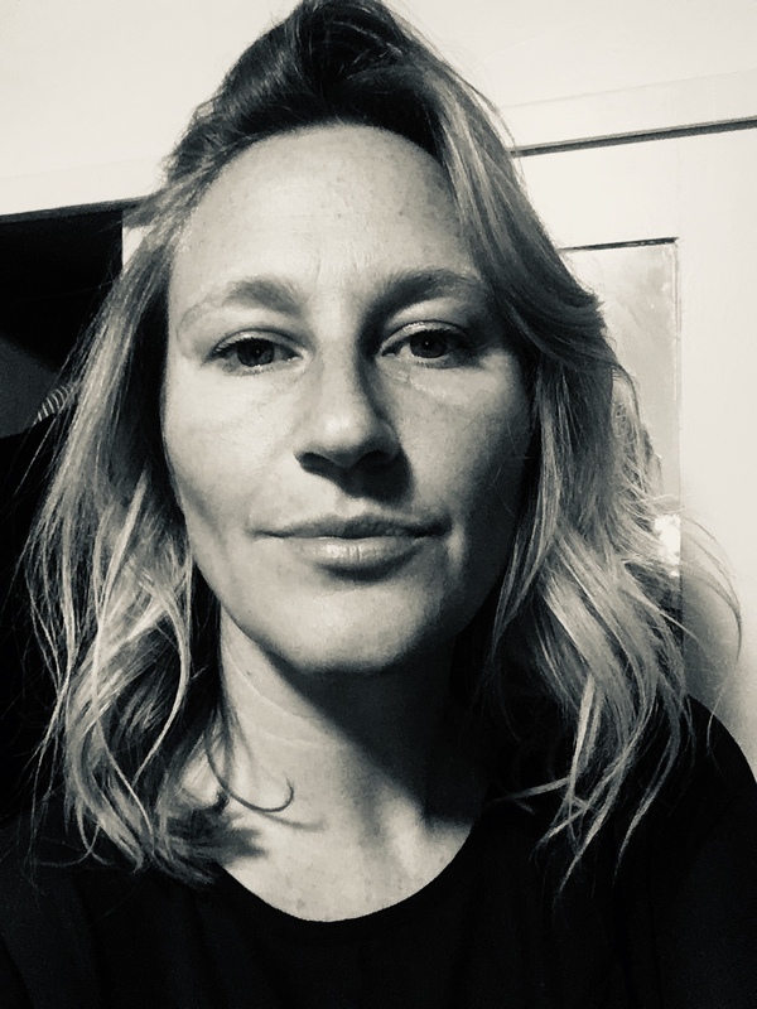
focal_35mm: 31
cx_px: 378
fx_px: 904
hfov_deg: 45.4
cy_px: 504
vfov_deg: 58.4
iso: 400
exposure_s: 1/17
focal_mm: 2.15
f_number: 2.4
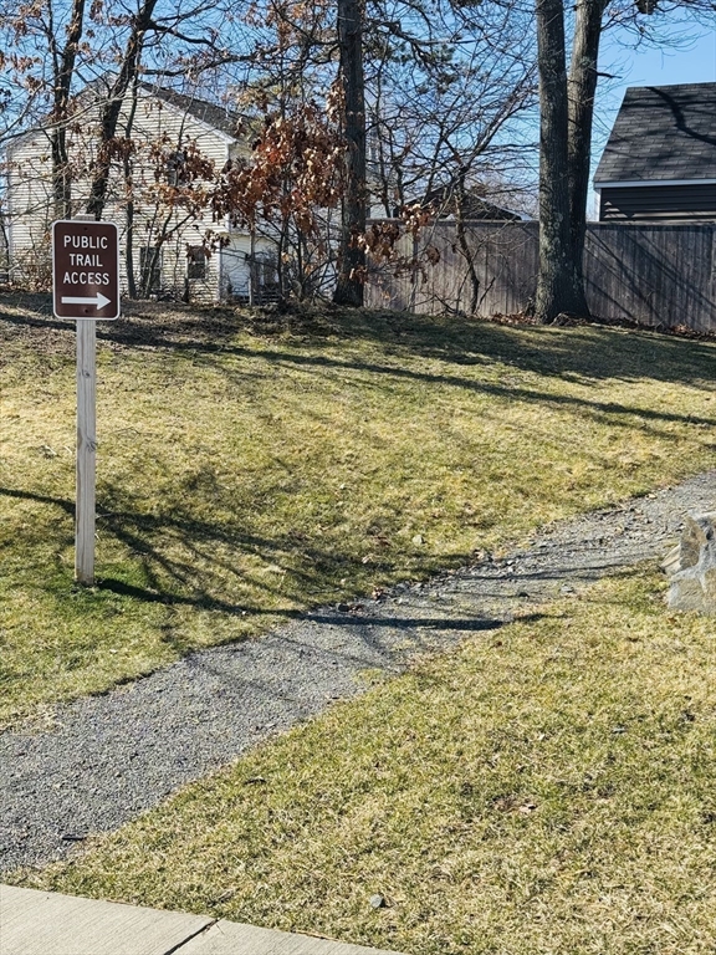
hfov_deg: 30.3
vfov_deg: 39.7
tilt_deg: -4.8
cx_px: 358
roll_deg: -1.2
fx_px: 1324
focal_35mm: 48
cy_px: 478
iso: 64
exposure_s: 1/2179
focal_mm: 6.76
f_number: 1.78
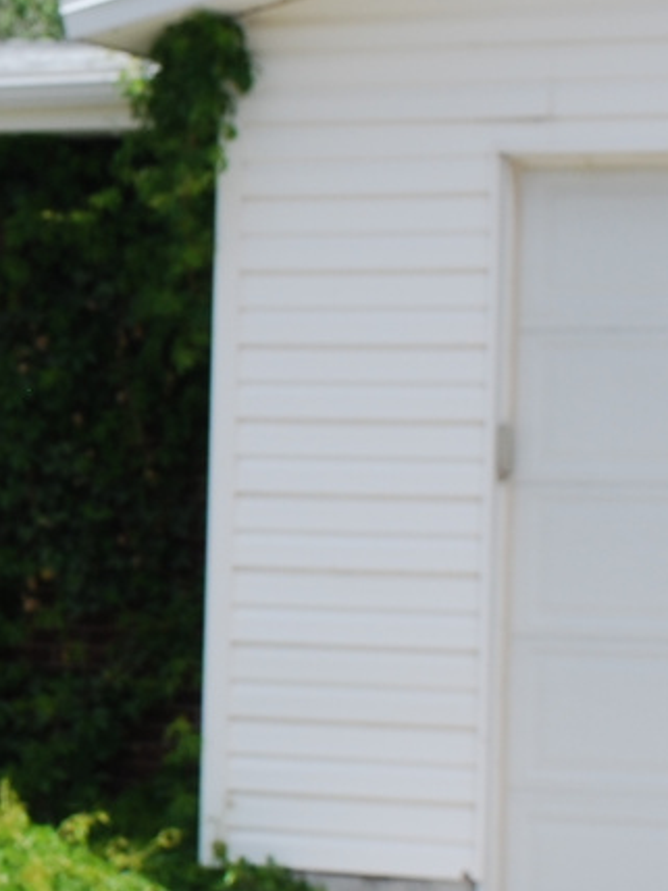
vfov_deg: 11.9
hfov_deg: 8.8
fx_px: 4271
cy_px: 461
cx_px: -266
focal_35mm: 166
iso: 100
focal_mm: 24
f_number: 8
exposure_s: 1/250
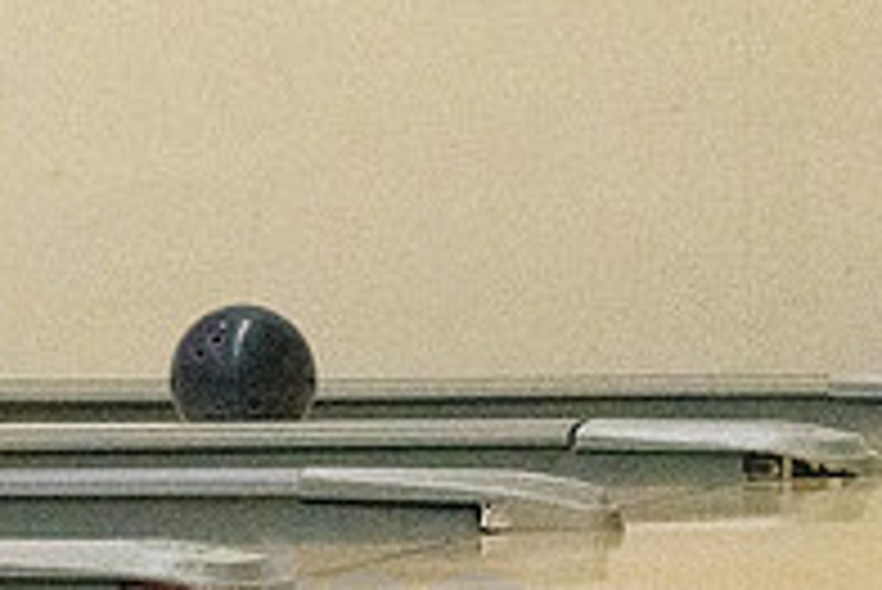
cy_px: 68
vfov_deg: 2.8
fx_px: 11964
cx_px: 1035
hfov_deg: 4.2
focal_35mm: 488
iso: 10000
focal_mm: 110
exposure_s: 1/1250
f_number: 4.5
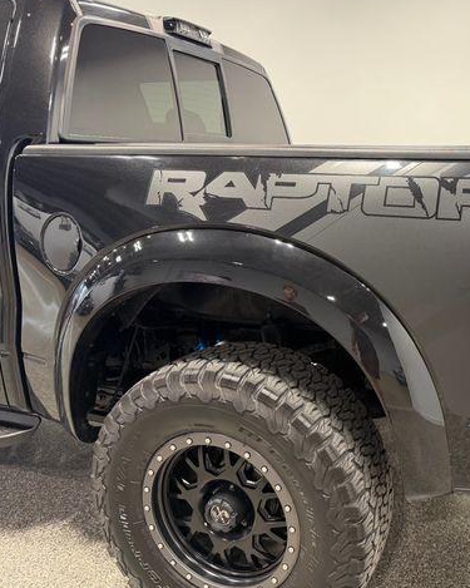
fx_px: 557
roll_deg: -1.7
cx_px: 385
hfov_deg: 43.4
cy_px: 290
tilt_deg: -9.3
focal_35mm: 32
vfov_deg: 55.7
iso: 160
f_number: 1.78
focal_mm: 6.76
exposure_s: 1/120
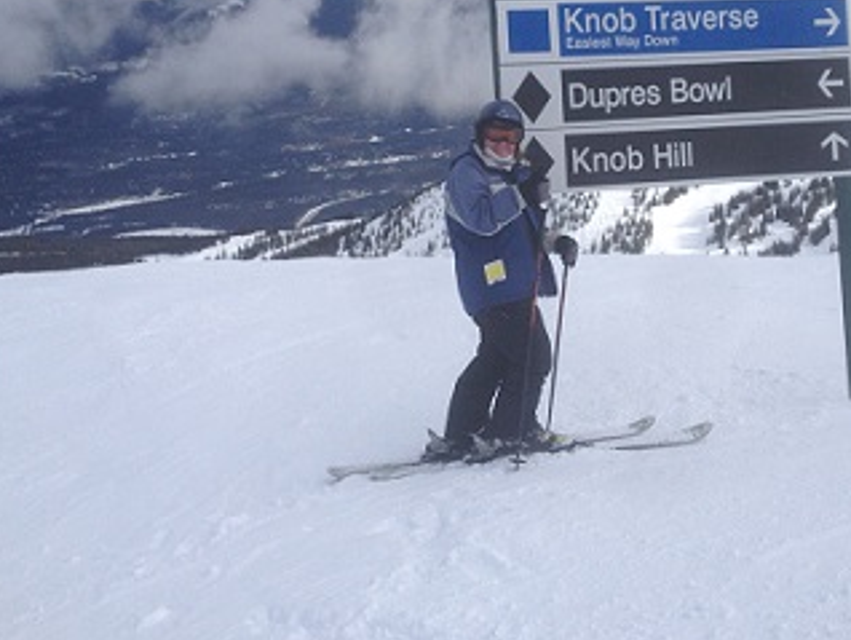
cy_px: 162
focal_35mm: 55
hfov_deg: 34.8
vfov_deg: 26.3
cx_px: 522
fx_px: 1353
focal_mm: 4.28
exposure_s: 1/2762
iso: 50
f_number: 2.4
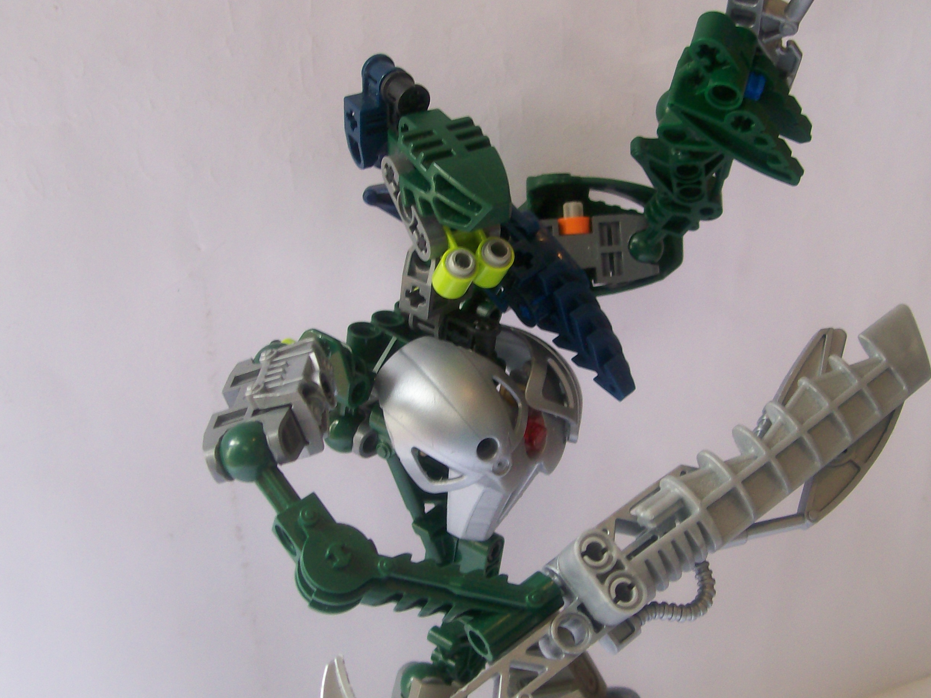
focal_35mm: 45
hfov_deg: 42.1
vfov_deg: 32.2
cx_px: 469
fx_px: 1210
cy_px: 357
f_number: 2.7
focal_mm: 6
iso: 80
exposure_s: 1/36.9
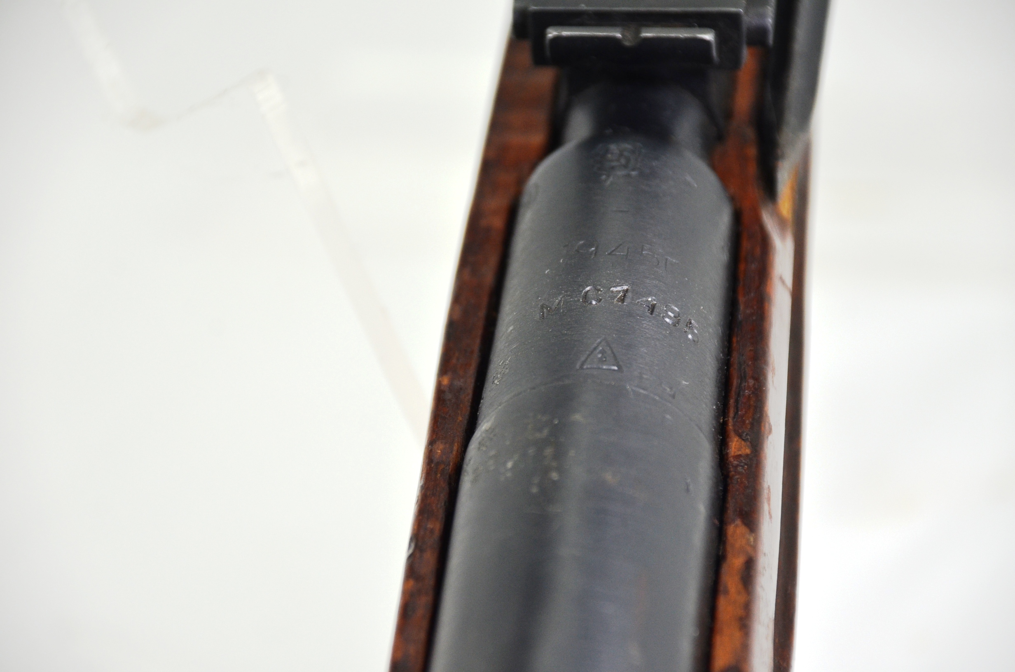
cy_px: 336
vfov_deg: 6.8
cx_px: 508
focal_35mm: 202
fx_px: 5698
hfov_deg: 10.2
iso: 640
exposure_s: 1/250
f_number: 5.6
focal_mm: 135
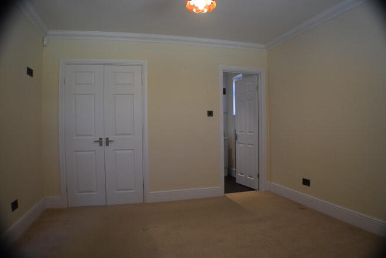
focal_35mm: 30
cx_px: 193
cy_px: 129
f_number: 4
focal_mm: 20
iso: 400
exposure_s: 1/60
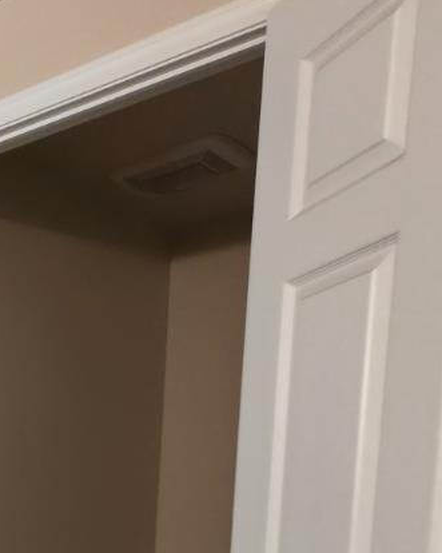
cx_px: -371
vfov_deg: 34.4
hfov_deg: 21.0
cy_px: 620
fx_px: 752
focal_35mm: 46
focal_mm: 2.2
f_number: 1.9
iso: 100
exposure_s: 1/61.3
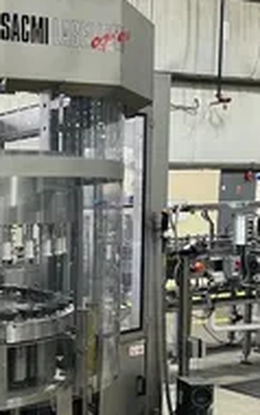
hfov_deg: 19.7
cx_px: -118
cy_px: 286
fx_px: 657
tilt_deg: -7.3
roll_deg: +1.6
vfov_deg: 34.7
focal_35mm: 58
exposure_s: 1/60
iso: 200
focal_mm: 5.7
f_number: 1.5
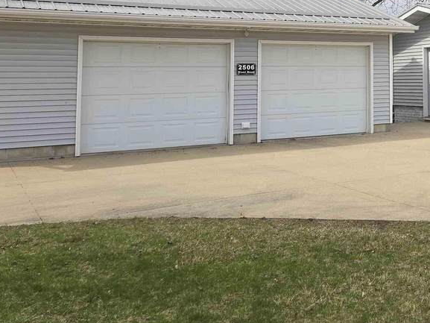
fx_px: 634
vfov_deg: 27.6
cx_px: 446
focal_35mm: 51
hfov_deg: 33.7
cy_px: 39
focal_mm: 6.3
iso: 12
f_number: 1.7
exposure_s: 1/516
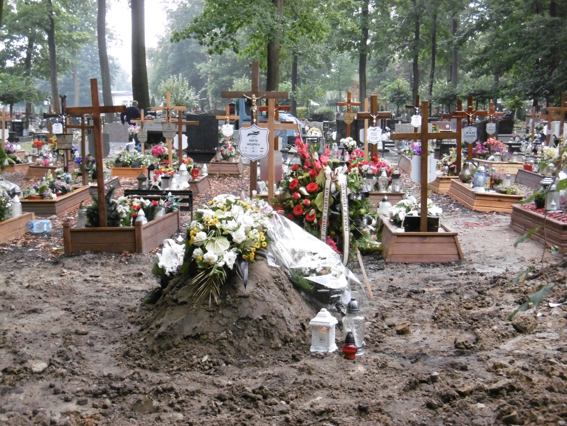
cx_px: 284
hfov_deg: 37.5
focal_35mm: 51
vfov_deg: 28.6
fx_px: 835
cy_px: 213
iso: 320
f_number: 4
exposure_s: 1/60
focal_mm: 9.2
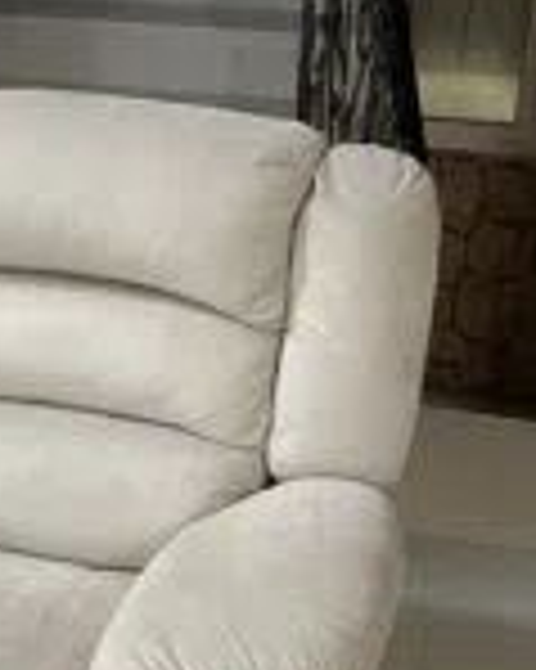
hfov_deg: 21.8
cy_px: 481
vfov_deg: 27.6
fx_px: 1350
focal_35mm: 68
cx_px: 27
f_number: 1.6
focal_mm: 4.2
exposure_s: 1/33
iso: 400
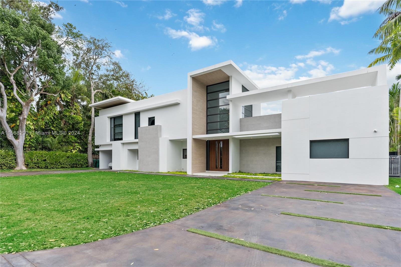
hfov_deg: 96.4
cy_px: 134
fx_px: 179
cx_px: 200
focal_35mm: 16
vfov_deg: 73.4
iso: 100
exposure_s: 1/350
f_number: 2.8
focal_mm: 16.1
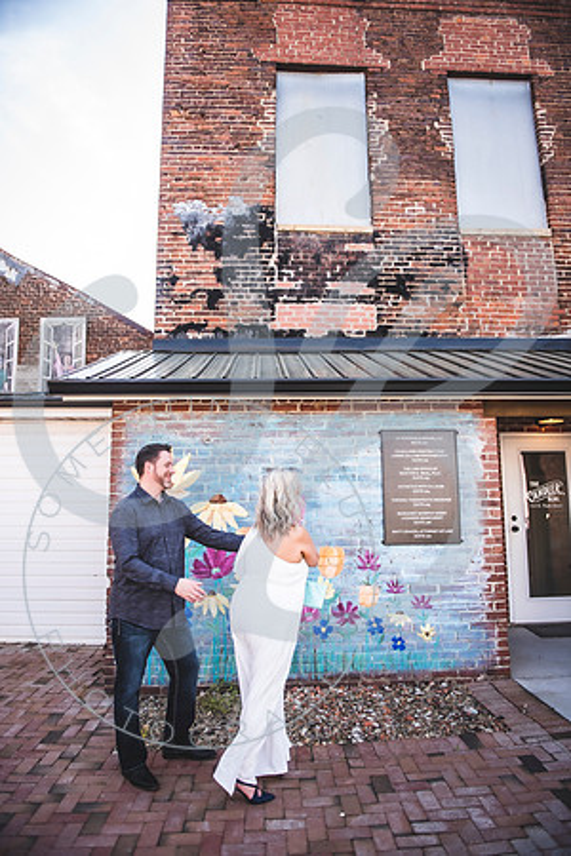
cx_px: 286
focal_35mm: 24
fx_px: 571
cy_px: 428
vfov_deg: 73.7
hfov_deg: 53.1
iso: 100
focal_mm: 24
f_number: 2.8
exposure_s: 1/400
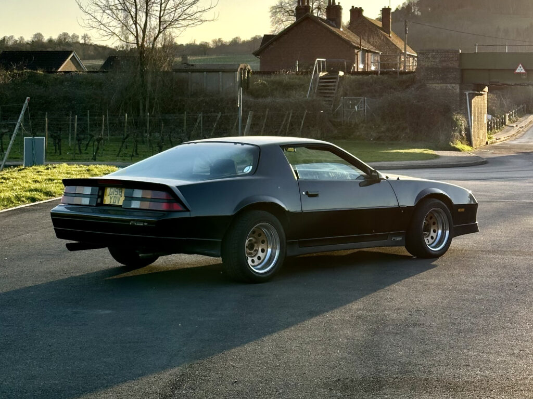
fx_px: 739
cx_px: 266
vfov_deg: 30.3
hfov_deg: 39.7
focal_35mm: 48
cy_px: 200
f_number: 1.78
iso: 64
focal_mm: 6.86
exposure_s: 1/719
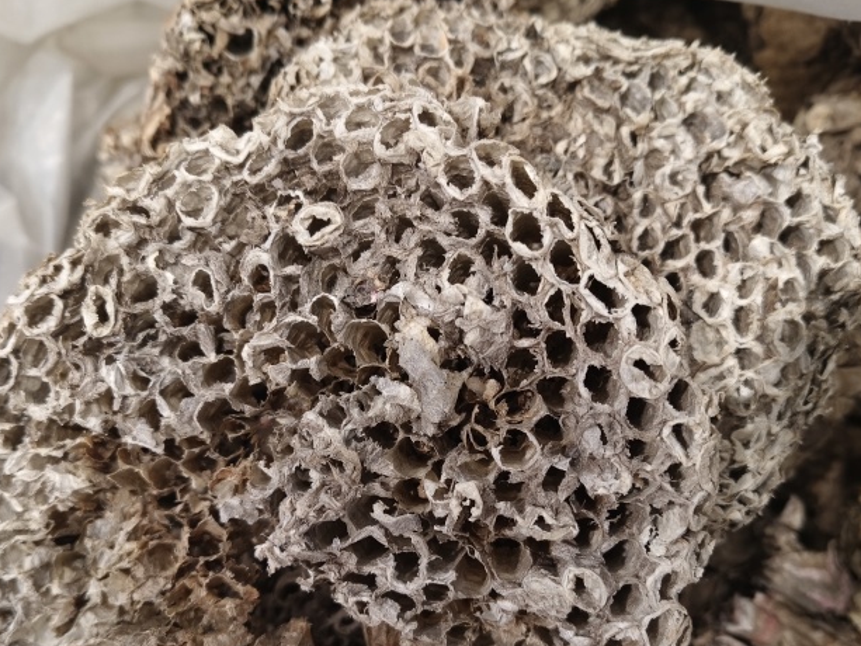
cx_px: 423
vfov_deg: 46.4
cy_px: 403
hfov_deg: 60.0
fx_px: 746
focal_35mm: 30
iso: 553
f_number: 1.88
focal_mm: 5.6
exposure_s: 1/50
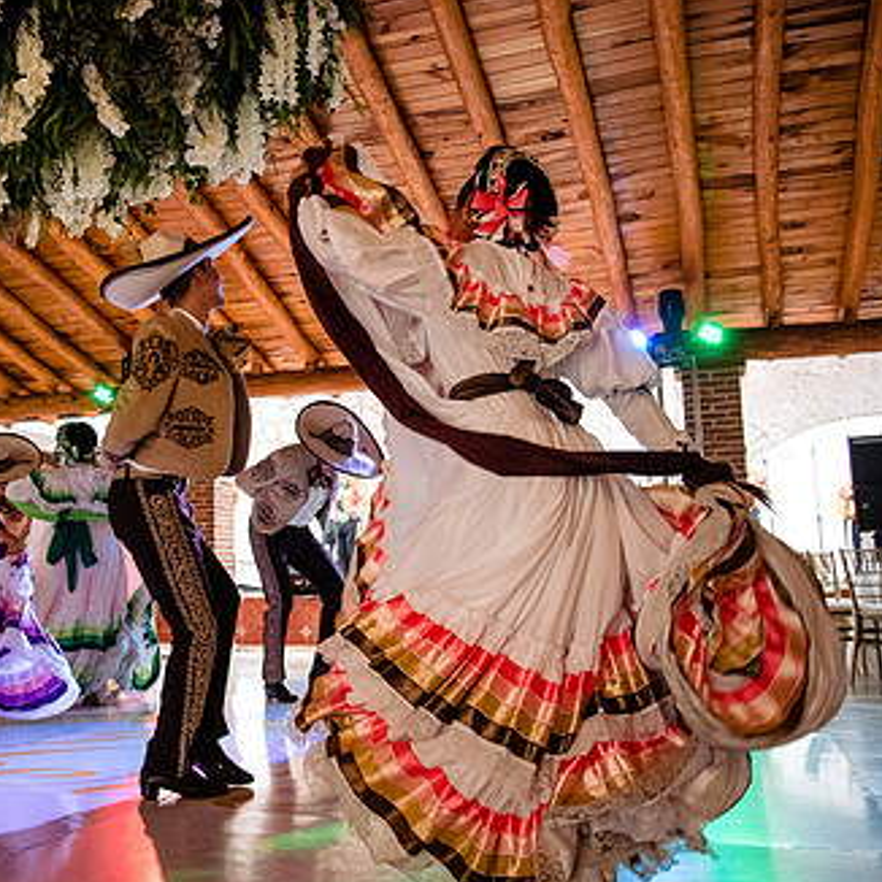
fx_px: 1095
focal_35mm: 38
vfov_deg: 43.8
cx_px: 208
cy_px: 421
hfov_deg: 42.4
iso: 5000
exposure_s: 1/250
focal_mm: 24
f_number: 4
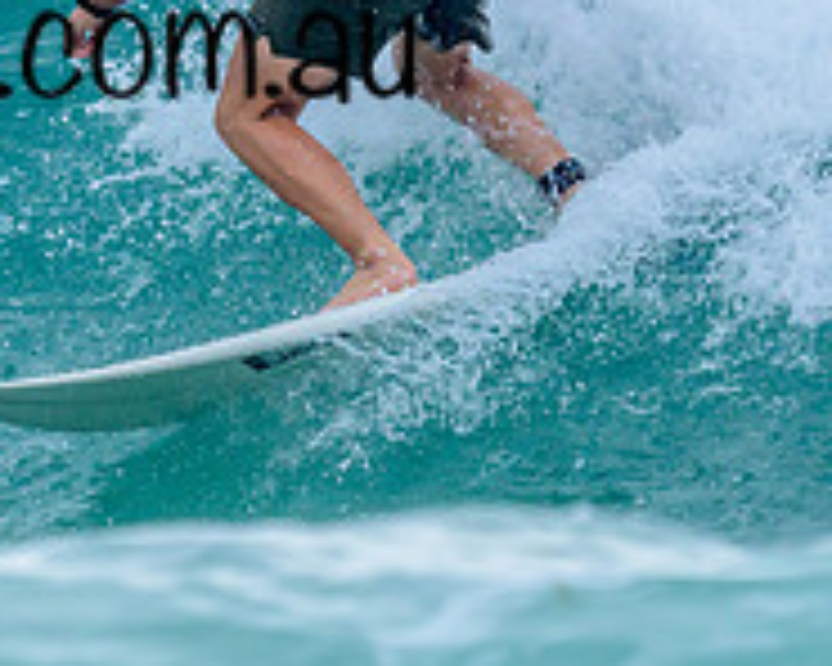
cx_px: -8
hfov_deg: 0.6
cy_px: -77
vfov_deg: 0.5
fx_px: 79880
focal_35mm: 3244
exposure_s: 1/2500
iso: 720
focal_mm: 800
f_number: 6.3
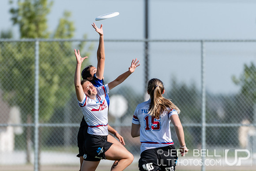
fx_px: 6401
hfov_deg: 2.3
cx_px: 92
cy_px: 124
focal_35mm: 900
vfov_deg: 1.5
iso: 200
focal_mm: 400
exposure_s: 1/1250
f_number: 4
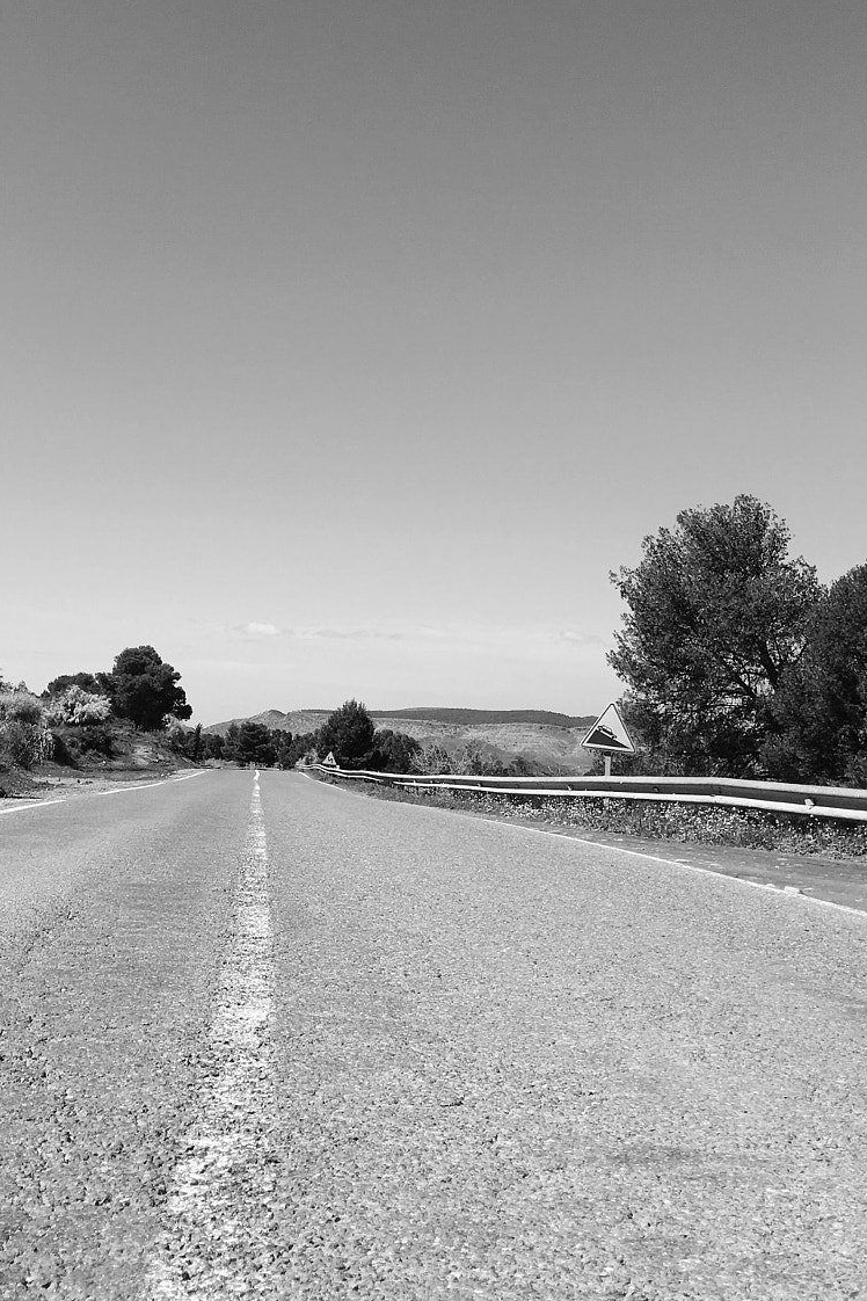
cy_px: 480
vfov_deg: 45.0
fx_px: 1553
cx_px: 239
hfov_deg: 30.8
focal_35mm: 43
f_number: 2.2
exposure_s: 1/1832
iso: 25
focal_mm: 4.15
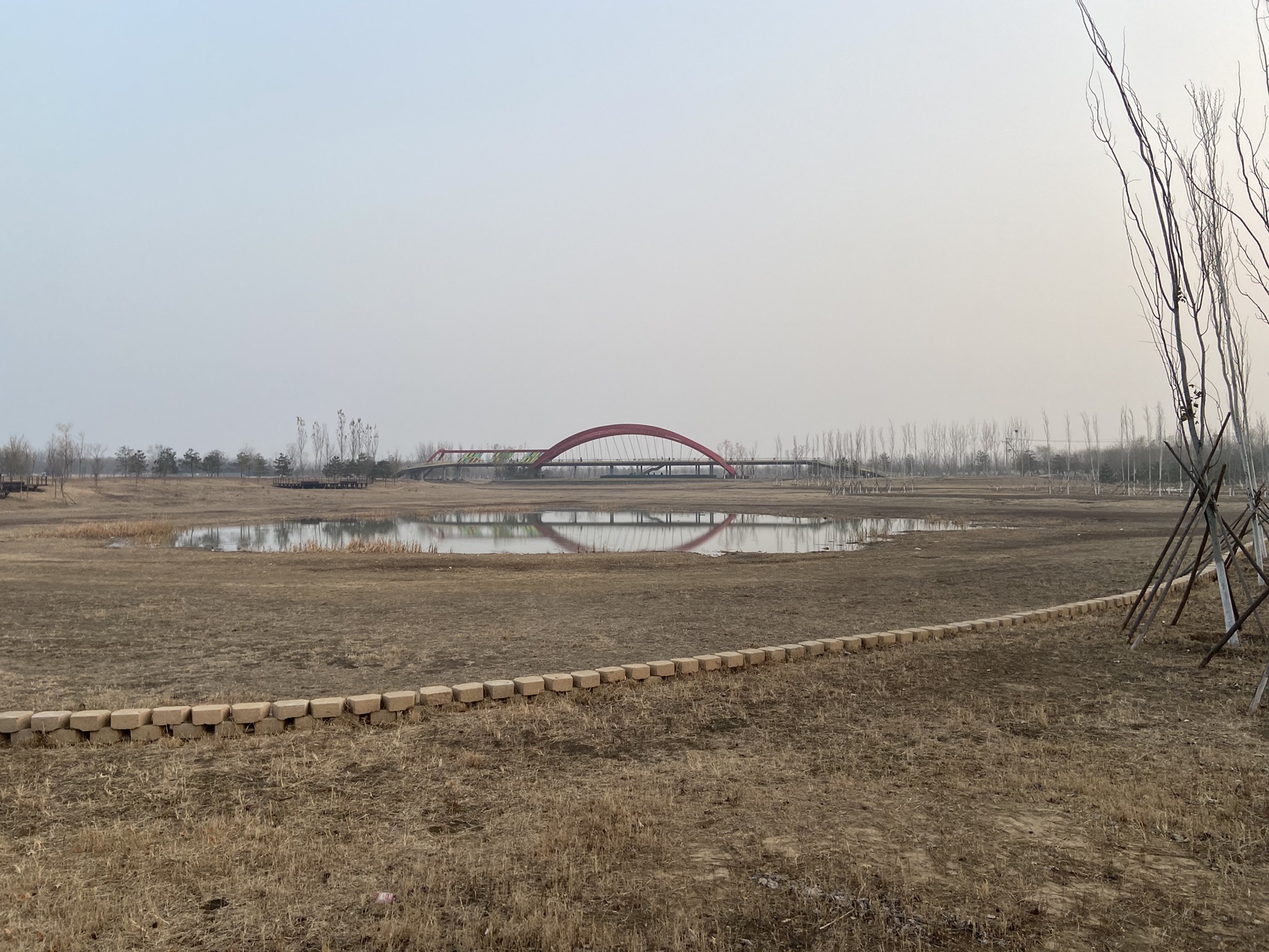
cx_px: 634
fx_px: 953
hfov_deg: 67.3
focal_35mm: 26
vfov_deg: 53.1
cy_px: 476
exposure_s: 1/428
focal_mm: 4.25
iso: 32
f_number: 1.8
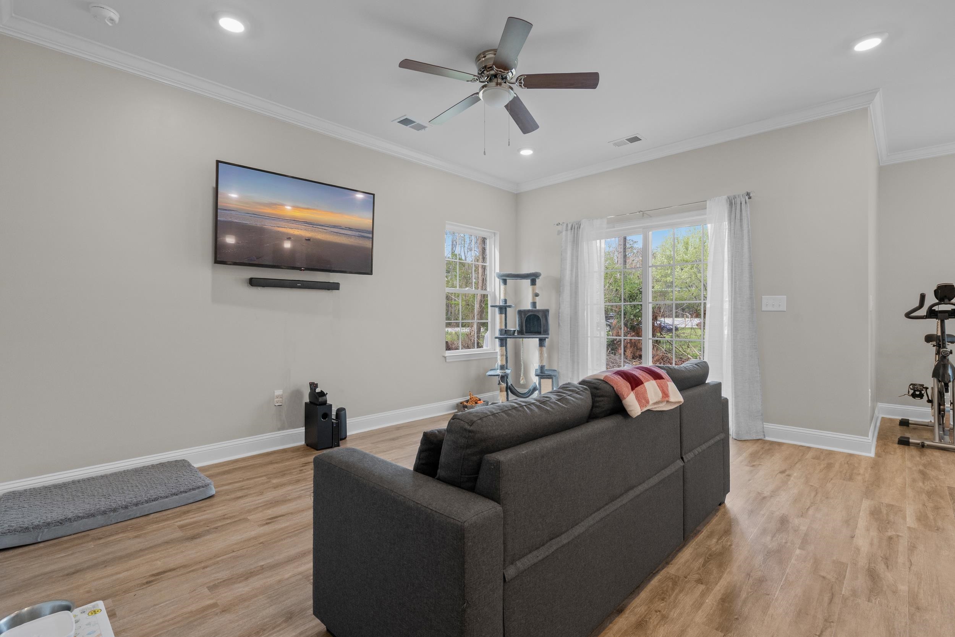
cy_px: 318
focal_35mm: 16
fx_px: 424
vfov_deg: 73.8
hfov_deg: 96.7
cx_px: 478
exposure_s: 1/15
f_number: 8
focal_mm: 16
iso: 640
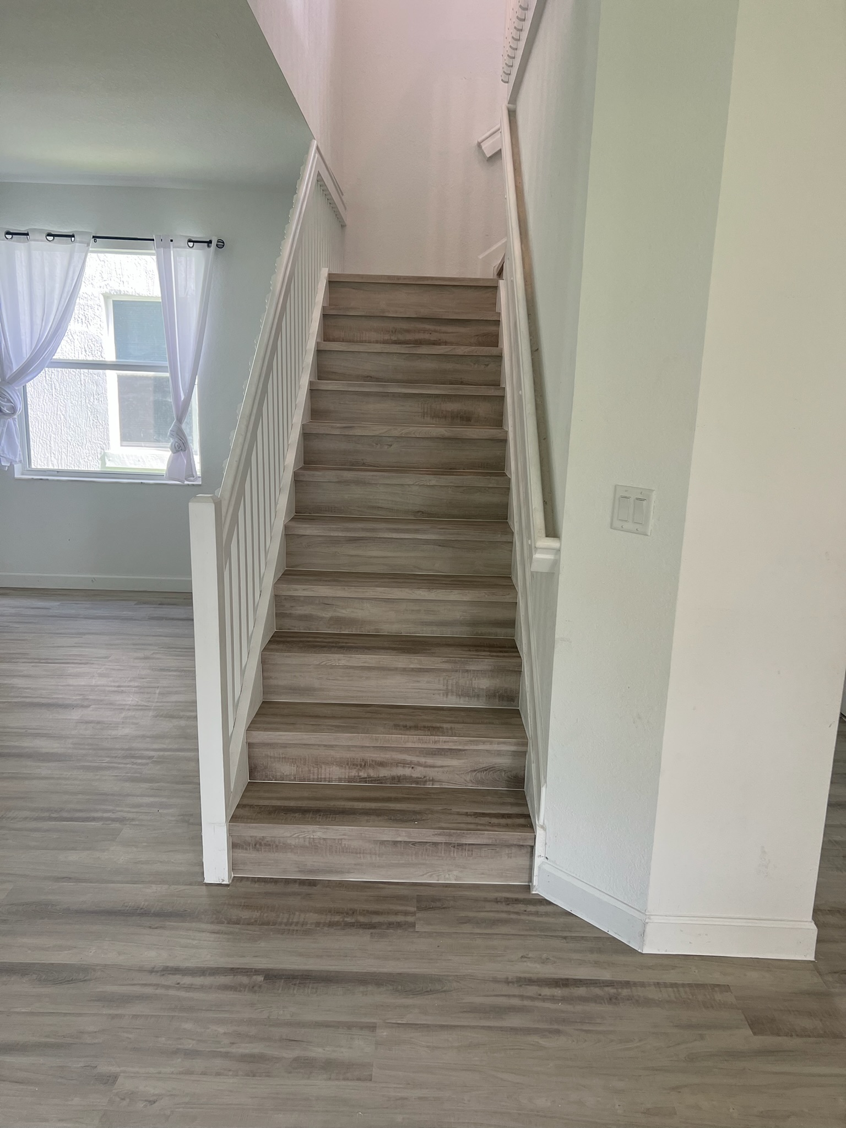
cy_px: 564
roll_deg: -2.1
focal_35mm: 26
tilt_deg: -12.8
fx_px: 847
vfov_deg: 67.3
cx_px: 423
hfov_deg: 53.1
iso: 125
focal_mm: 5.7
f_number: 1.5
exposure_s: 1/120
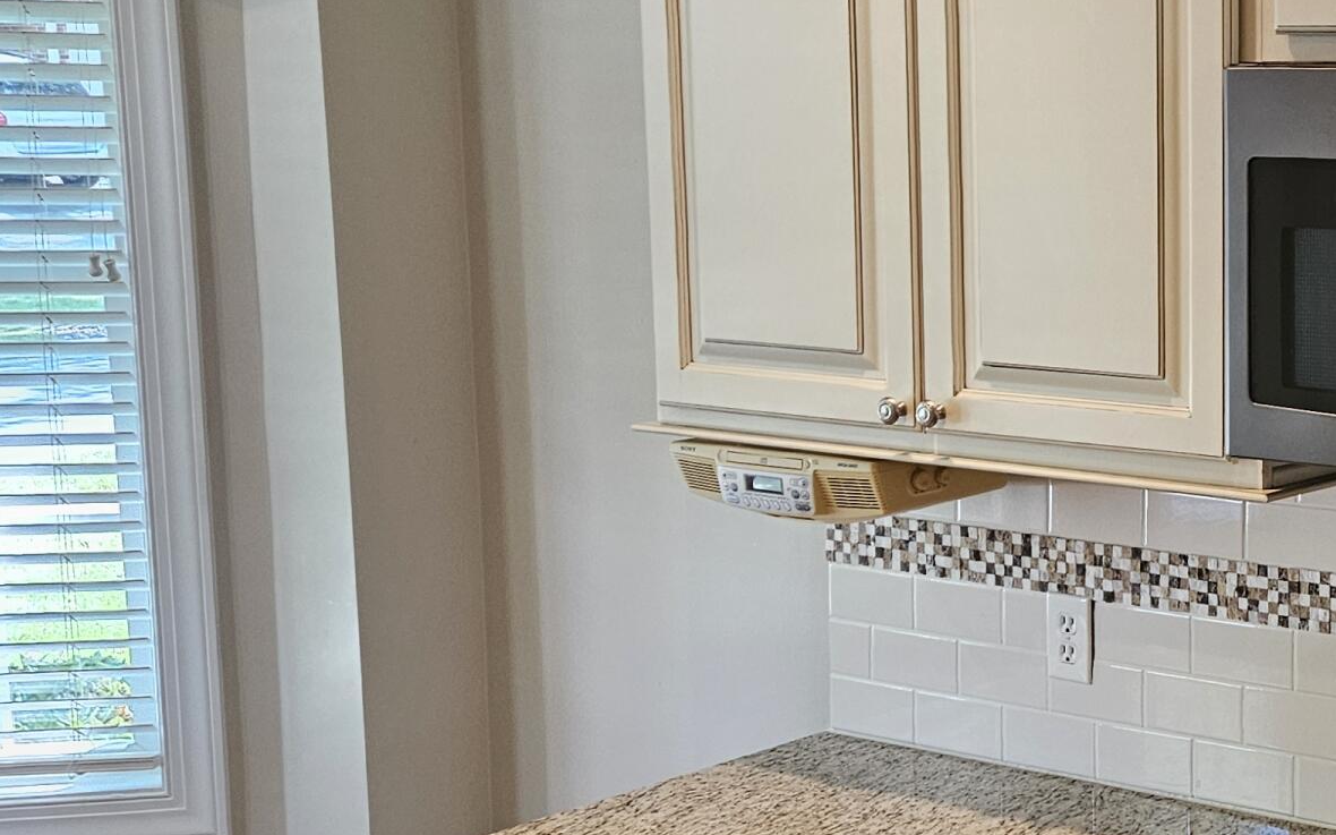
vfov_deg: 20.9
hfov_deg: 29.6
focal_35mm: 62
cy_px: 452
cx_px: 1480
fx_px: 2257
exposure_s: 1/120
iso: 320
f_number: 1.8
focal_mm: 5.4
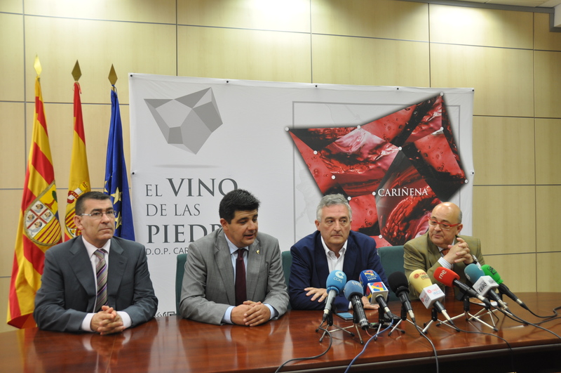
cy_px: 186
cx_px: 280
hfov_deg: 57.3
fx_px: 514
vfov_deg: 39.9
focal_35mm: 33
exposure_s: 1/25
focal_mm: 22
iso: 400
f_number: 5
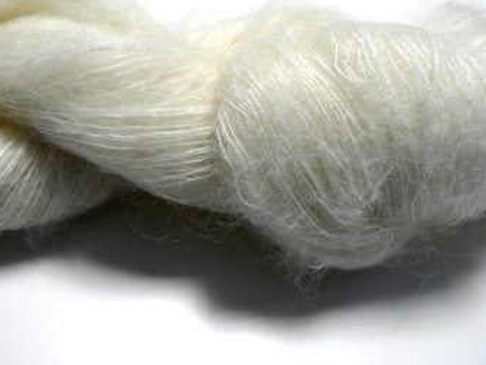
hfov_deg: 45.7
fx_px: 576
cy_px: 159
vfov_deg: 35.1
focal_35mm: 41
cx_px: 225
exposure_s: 1/30
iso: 100
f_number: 2.8
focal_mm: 6
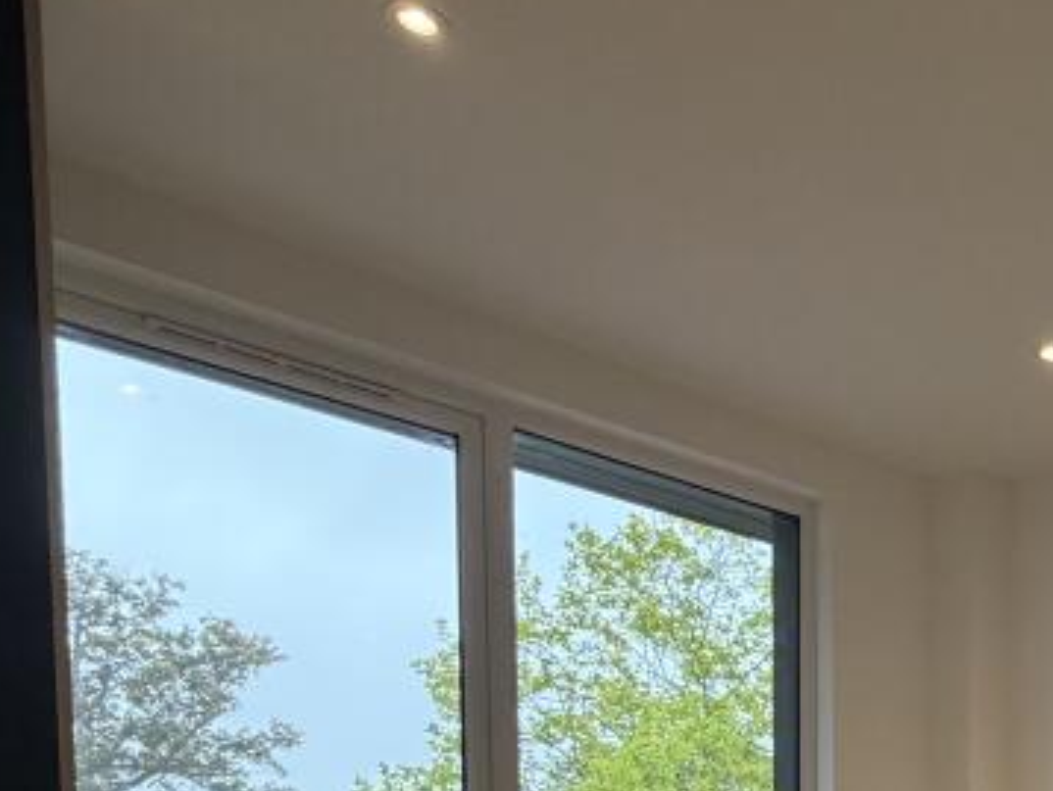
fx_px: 1218
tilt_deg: -3.7
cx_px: 1177
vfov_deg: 29.7
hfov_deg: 38.2
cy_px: 997
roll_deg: +0.1
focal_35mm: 40
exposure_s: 1/100
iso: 200
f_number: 2.2
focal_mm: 2.22
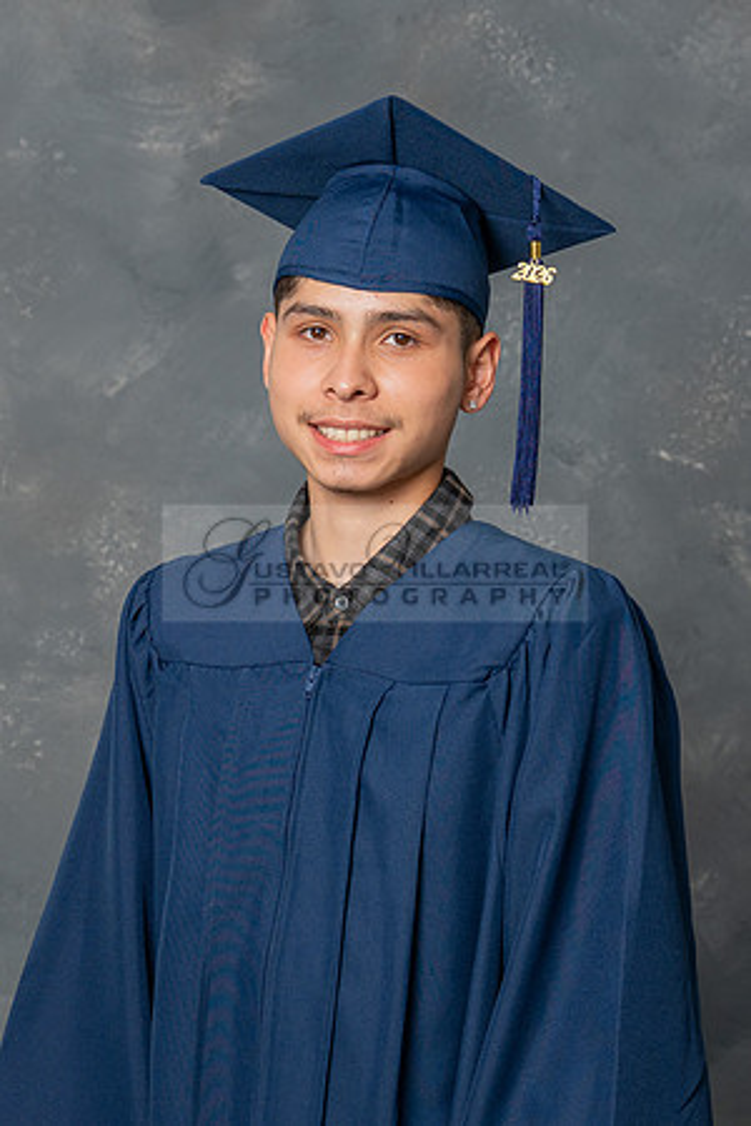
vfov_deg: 16.7
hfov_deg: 11.2
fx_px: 3821
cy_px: 733
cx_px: 269
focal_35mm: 122
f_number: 4.5
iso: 200
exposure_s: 1/200
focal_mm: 51
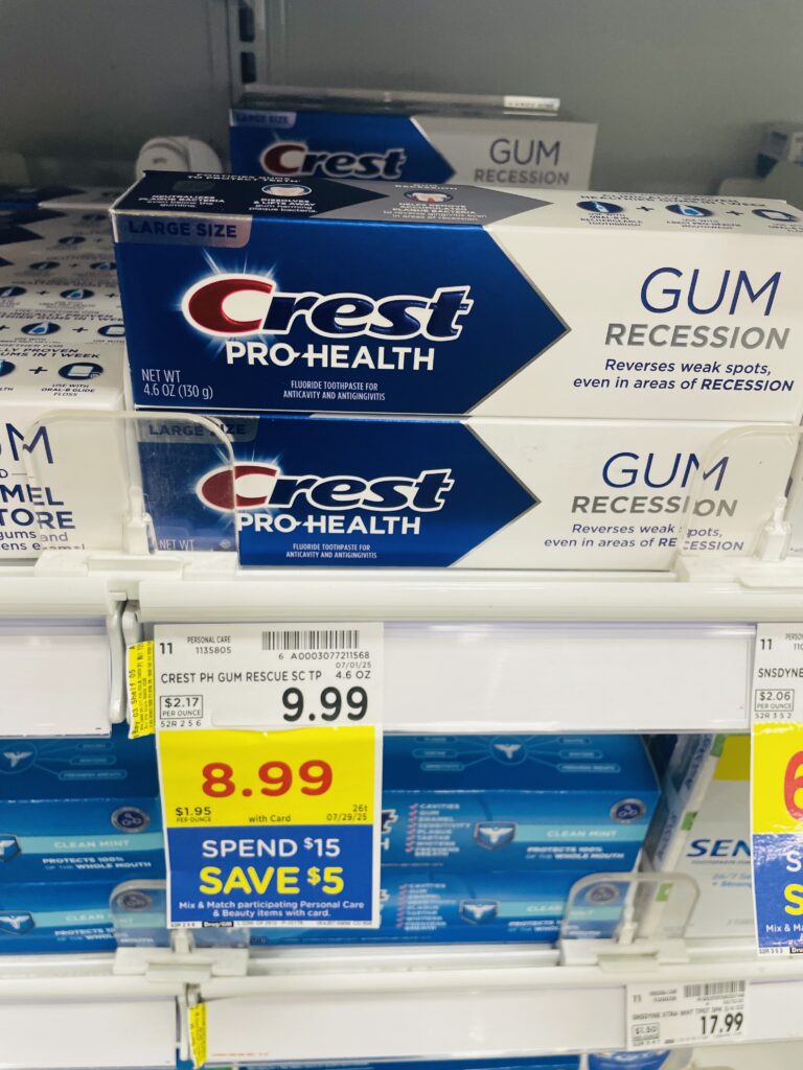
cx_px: 402
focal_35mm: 26
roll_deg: -3.3
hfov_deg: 53.1
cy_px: 535
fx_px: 804
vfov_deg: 67.3
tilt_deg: -32.5
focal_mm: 4.2
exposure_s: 1/120
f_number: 1.6
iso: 125
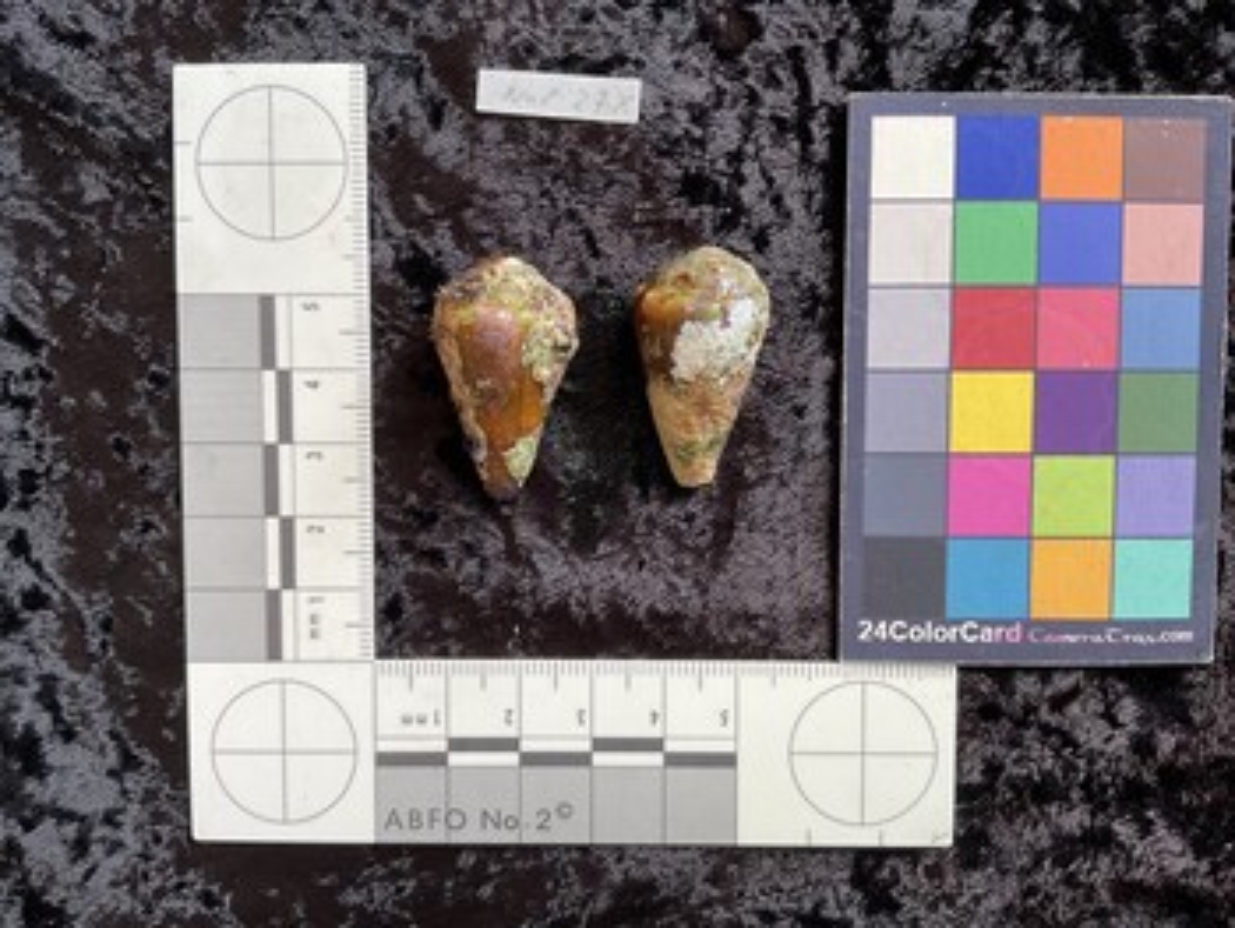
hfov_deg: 61.6
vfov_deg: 48.3
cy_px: 464
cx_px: 618
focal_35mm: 29
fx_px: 1035
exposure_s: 1/120
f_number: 1.8
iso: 50
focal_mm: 3
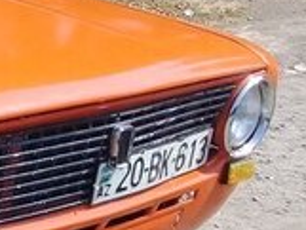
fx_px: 1123
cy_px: 109
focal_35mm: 127
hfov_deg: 13.9
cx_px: -236
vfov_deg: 11.7
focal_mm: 3.3
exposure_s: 1/821
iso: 50
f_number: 2.2
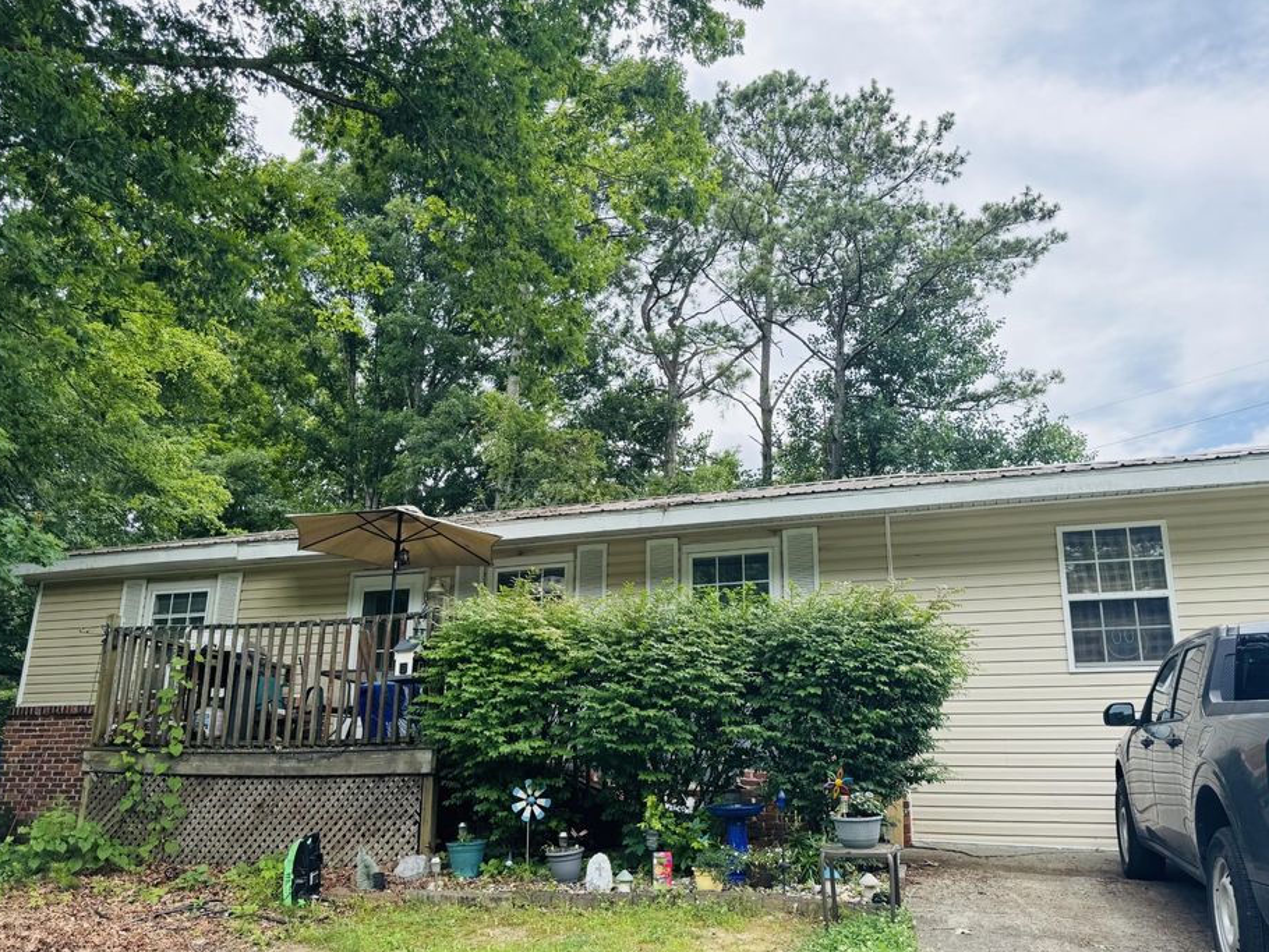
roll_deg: -0.8
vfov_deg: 51.3
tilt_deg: +16.8
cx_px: 655
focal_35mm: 27
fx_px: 990
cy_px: 532
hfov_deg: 65.3
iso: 80
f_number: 1.78
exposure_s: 1/1488
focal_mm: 6.76
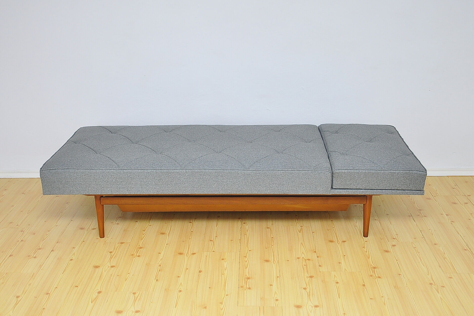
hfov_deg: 41.1
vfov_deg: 28.1
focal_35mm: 48
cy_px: 158
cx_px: 237
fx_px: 632
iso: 400
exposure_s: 1/200
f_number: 4.2
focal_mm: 32
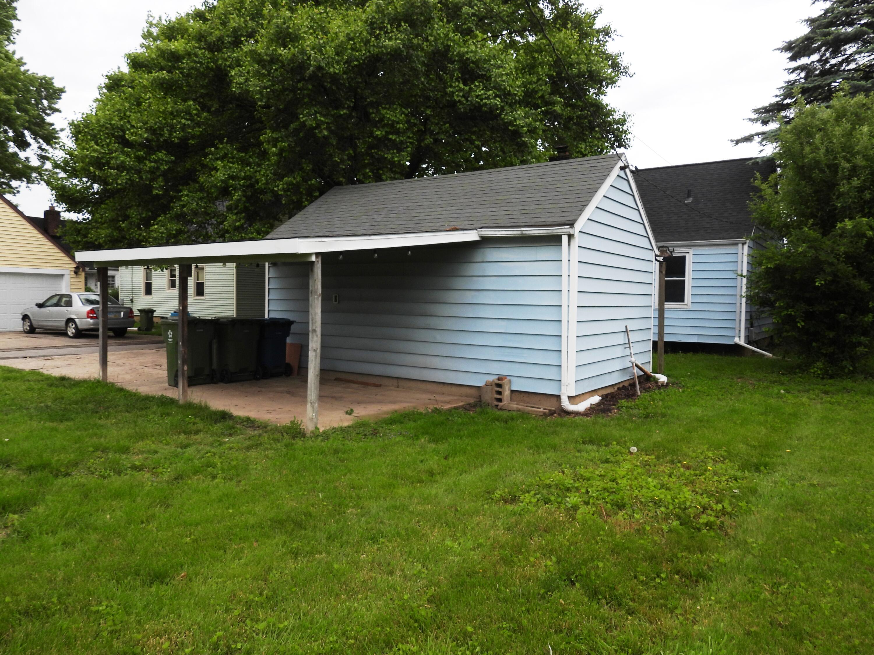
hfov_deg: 71.6
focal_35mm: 24
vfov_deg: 56.8
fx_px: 606
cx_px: 437
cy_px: 328
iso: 100
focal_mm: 4.3
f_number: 2.8
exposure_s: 1/1000
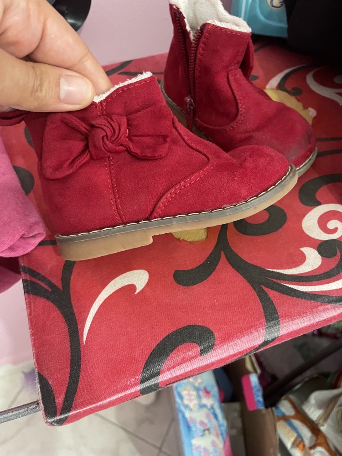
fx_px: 343
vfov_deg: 67.3
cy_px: 228
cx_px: 171
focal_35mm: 26
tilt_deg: -53.1
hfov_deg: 53.1
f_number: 1.6
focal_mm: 4.2
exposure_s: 1/25
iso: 500
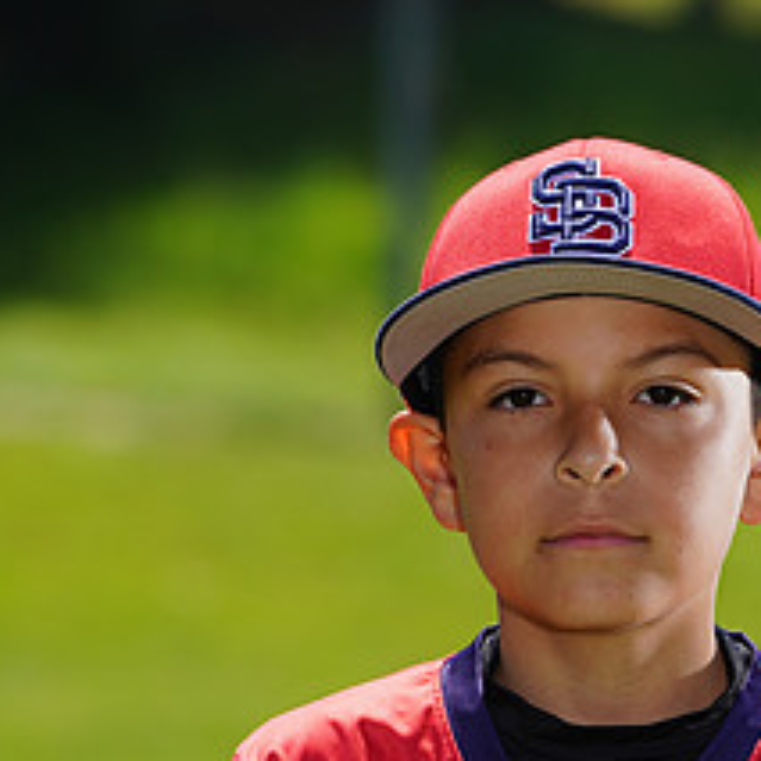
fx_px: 13008
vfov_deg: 3.3
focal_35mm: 523
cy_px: 943
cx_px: 563
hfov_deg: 3.4
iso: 100
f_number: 7.1
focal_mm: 226
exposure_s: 1/250
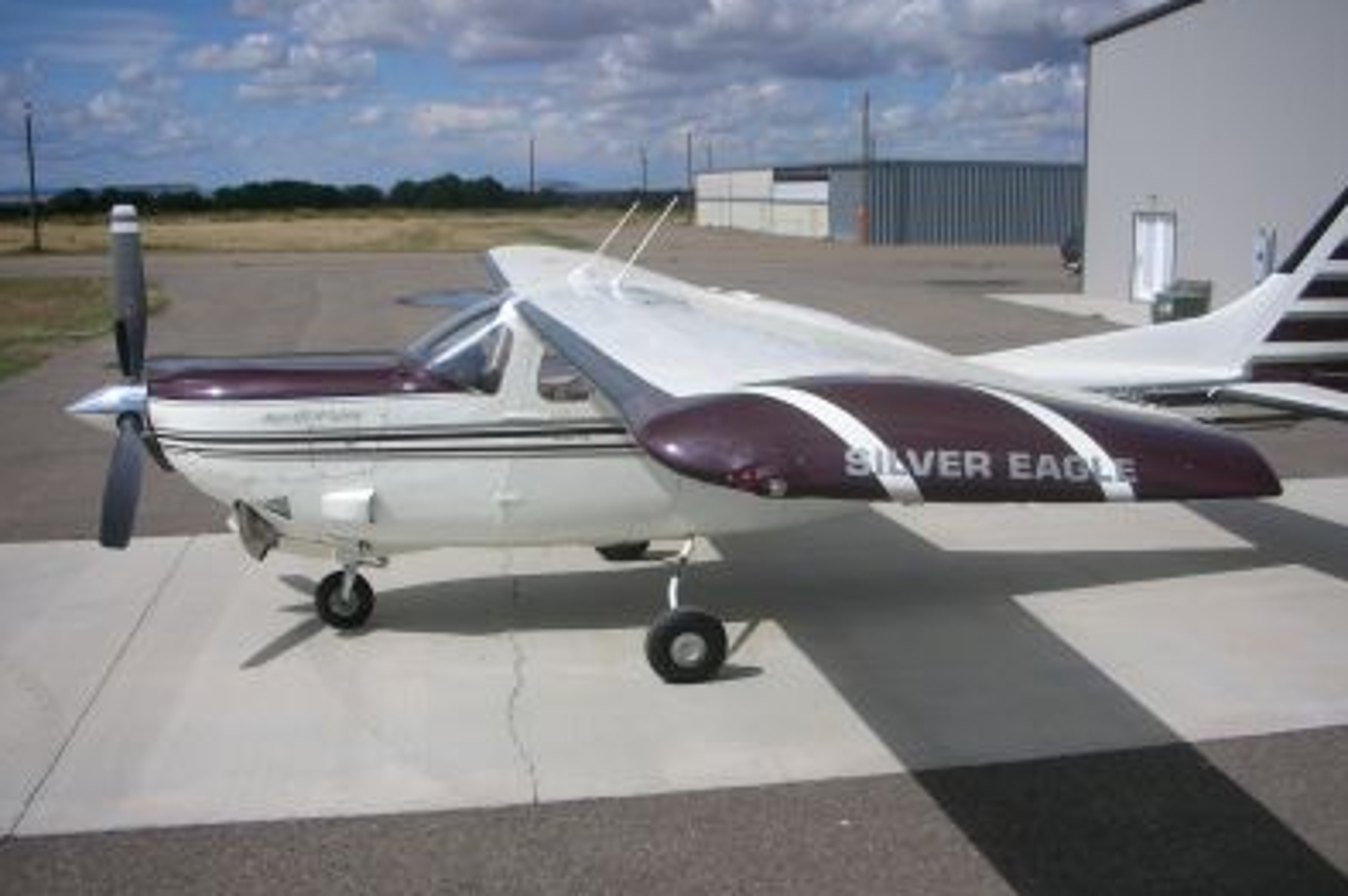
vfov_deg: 35.9
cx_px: 677
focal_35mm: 37
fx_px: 1384
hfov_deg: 51.9
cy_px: 489
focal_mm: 5.8
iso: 50
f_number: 8.5
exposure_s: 1/205
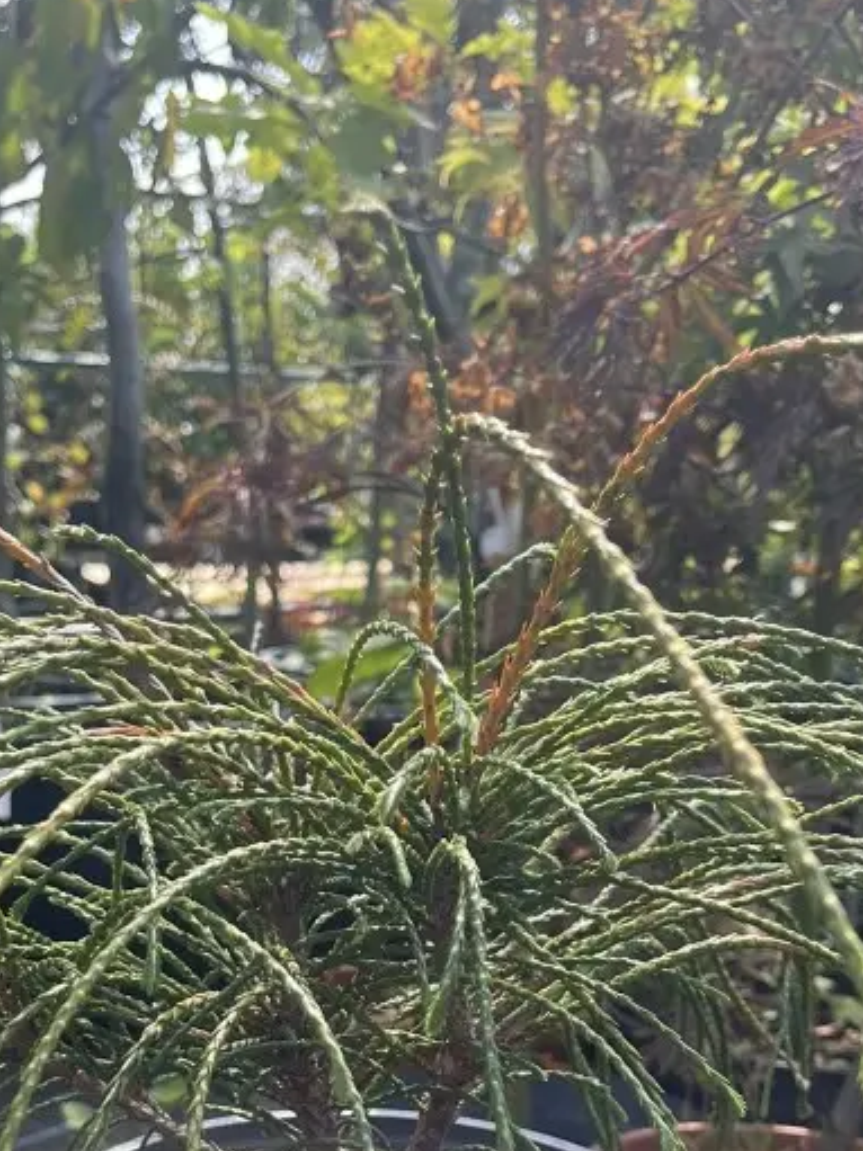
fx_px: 1829
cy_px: 1056
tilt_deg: -18.7
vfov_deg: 33.0
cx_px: 365
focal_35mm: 55
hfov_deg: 26.5
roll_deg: -2.7
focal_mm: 5.1
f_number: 1.6
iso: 50
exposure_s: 1/746
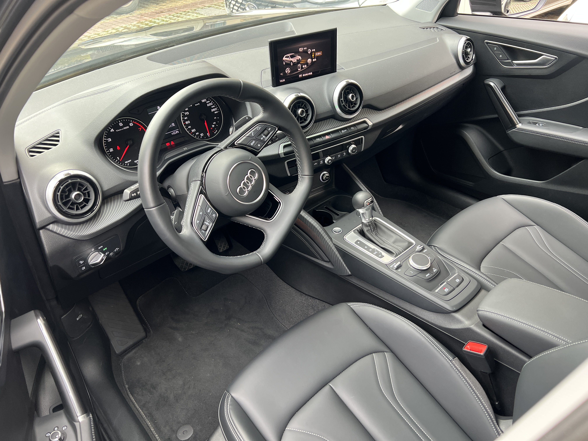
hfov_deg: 67.3
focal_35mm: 26
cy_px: 220
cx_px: 294
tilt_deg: -37.5
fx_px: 442
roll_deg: +3.0
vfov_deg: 53.1
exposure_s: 1/110
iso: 125
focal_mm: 5.7
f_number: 1.5
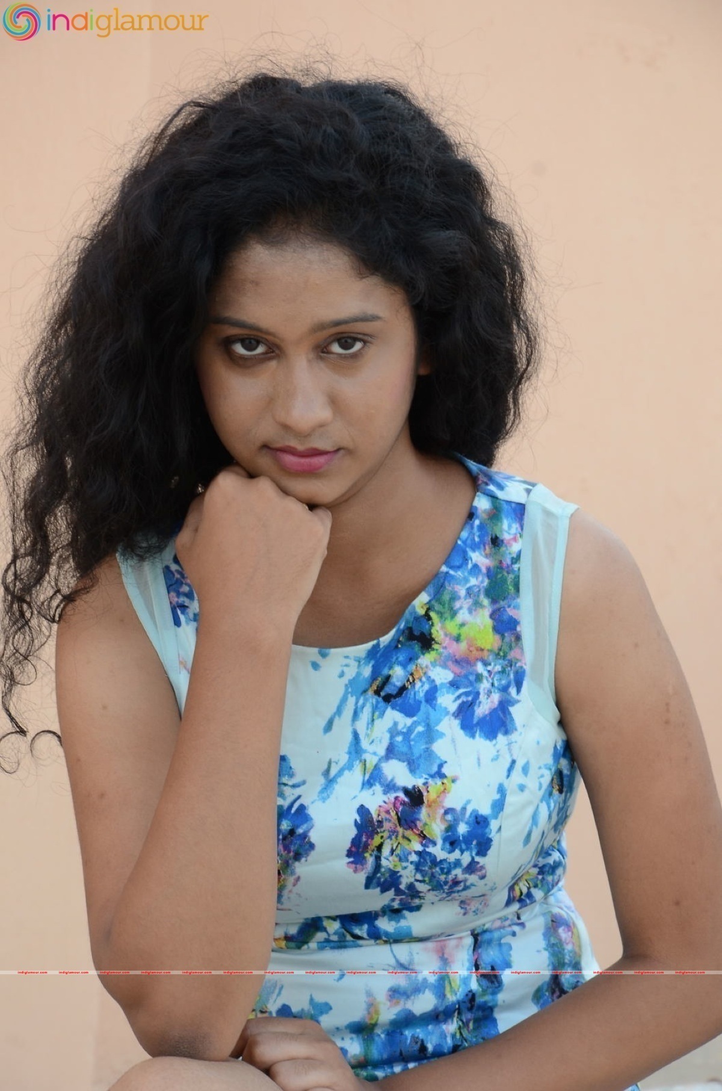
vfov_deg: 13.1
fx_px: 4761
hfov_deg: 8.7
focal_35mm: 158
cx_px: 361
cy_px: 546
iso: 500
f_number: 7.1
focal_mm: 105
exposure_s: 1/125
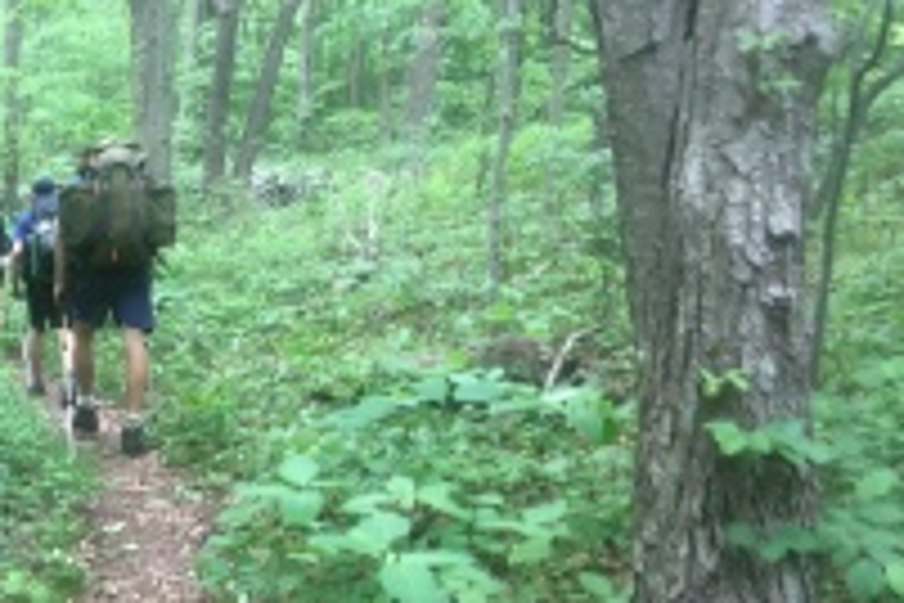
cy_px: 360
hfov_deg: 34.8
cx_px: 144
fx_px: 1381
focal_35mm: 55
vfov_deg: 24.6
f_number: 2.2
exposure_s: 1/30
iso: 64
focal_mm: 4.15
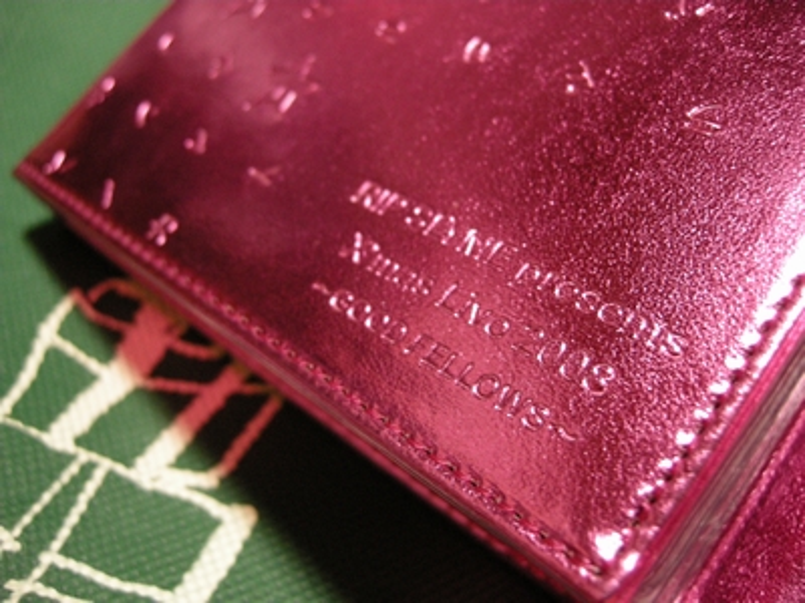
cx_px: 402
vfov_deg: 40.7
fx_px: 814
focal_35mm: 35
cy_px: 302
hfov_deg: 52.6
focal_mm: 7.5
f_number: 2.7
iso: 400
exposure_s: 1/11.2
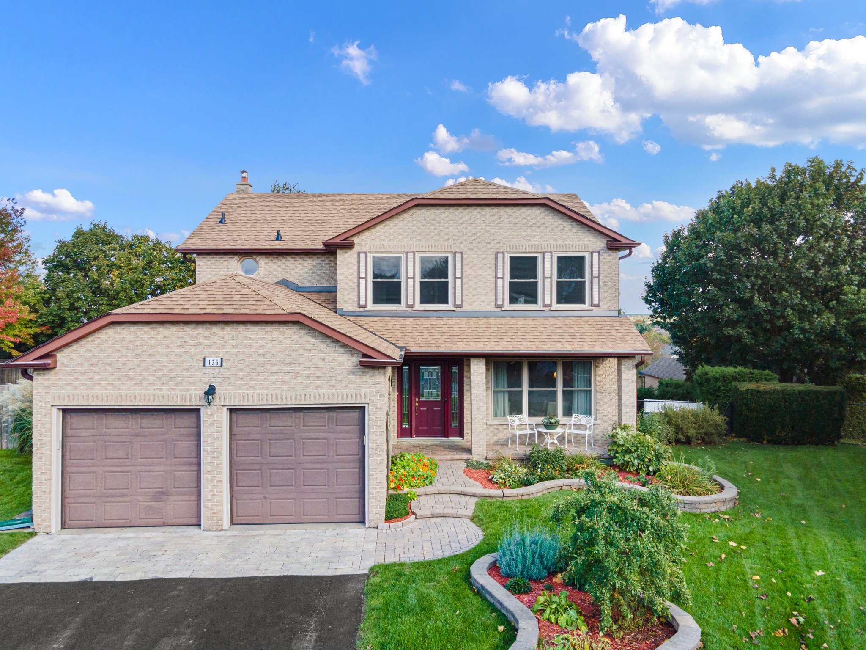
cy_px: 325
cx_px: 433
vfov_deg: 56.8
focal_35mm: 24
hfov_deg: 71.6
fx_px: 600
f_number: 2.8
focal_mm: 4.5
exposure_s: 1/500
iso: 100
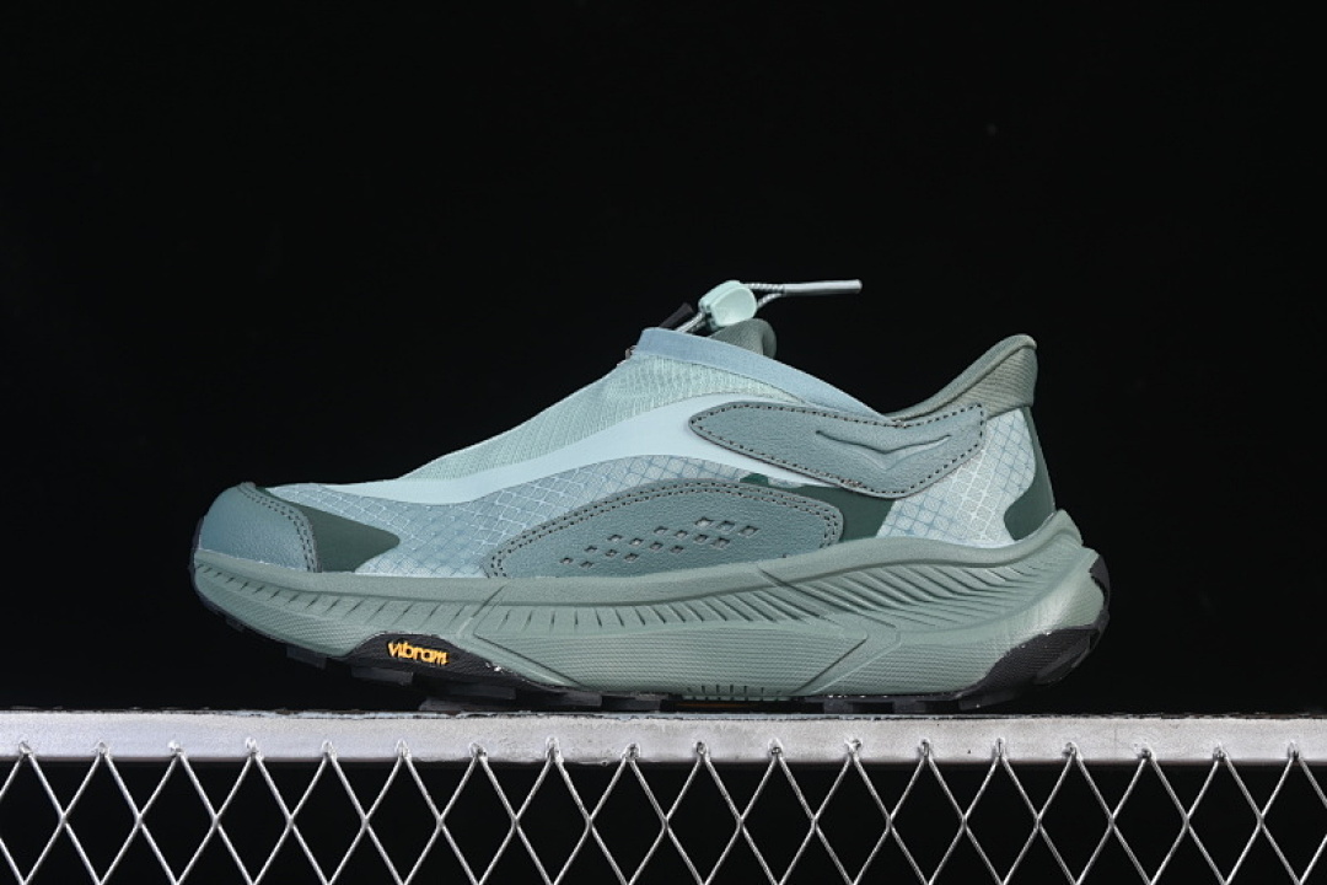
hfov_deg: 27.0
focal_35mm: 75
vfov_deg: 18.2
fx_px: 2764
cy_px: 442
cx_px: 664
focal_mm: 50
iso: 160
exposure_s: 1/80
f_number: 7.1
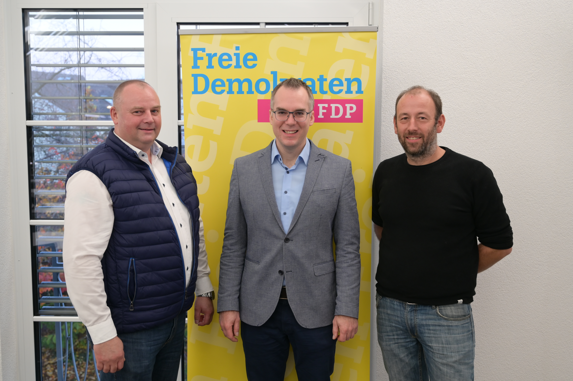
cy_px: 190
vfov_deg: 35.0
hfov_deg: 50.7
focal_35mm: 38
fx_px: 604
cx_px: 286
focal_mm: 38
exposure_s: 1/40
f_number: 4
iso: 900
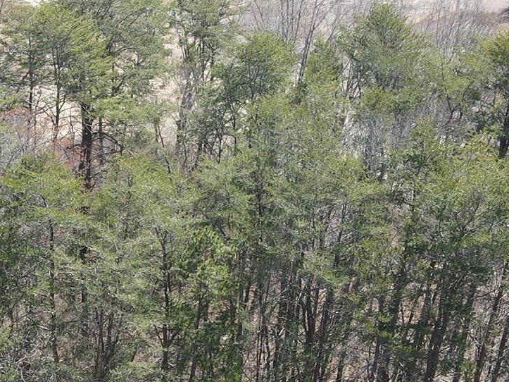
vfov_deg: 21.5
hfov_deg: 27.6
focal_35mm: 68
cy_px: 262
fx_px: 1000
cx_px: 55
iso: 100
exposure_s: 1/180
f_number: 2.8
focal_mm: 4.5
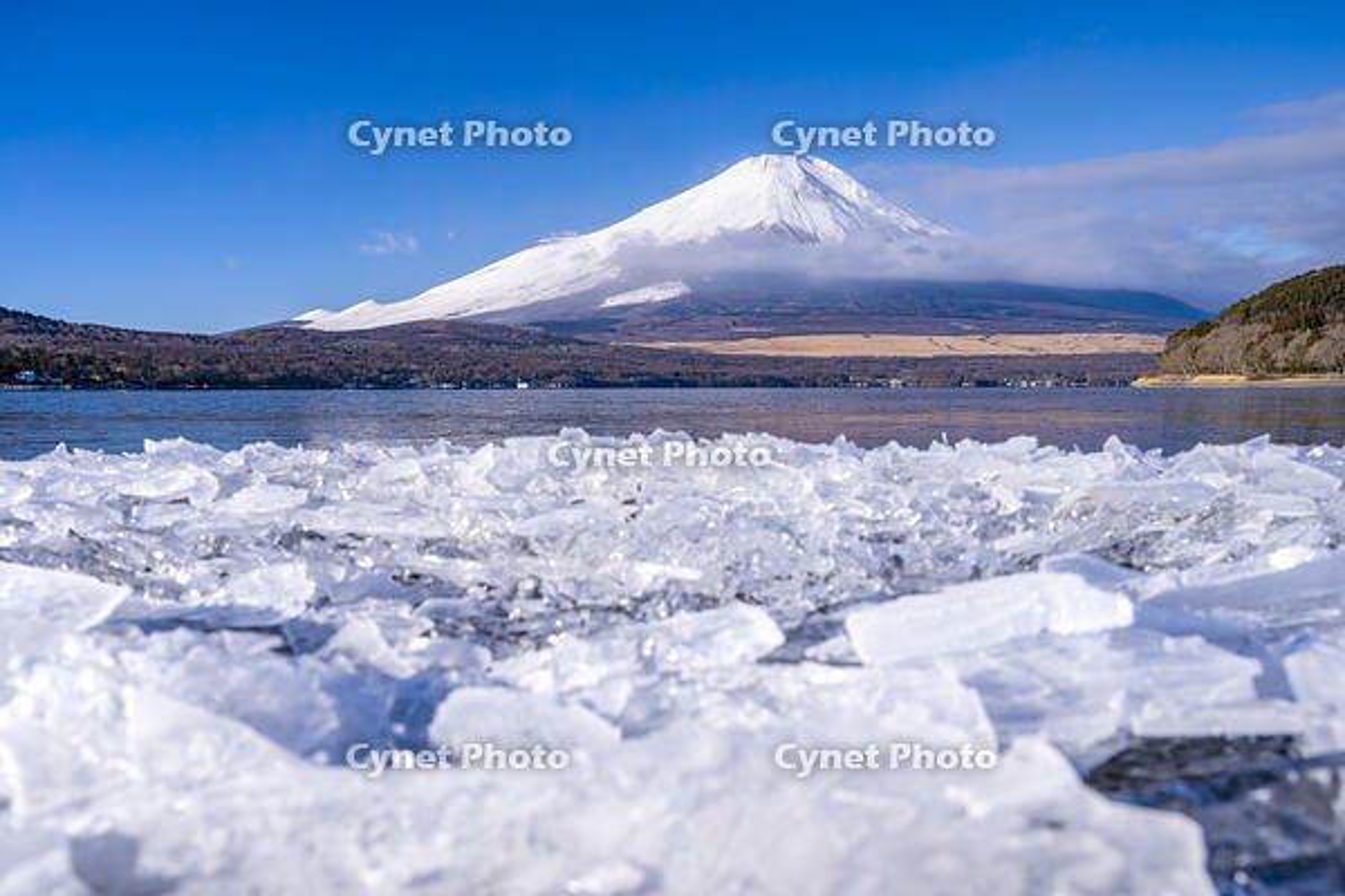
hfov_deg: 56.5
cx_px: 672
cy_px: 448
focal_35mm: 34
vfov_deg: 39.4
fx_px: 1251
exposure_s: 1/200
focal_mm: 33.5
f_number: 9
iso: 200
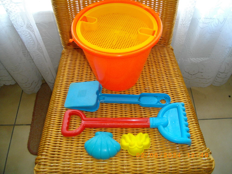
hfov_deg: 56.8
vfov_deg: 44.2
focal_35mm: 32
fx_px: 214
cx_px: 116
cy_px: 87
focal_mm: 5.7
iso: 200
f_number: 2.9
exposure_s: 1/80
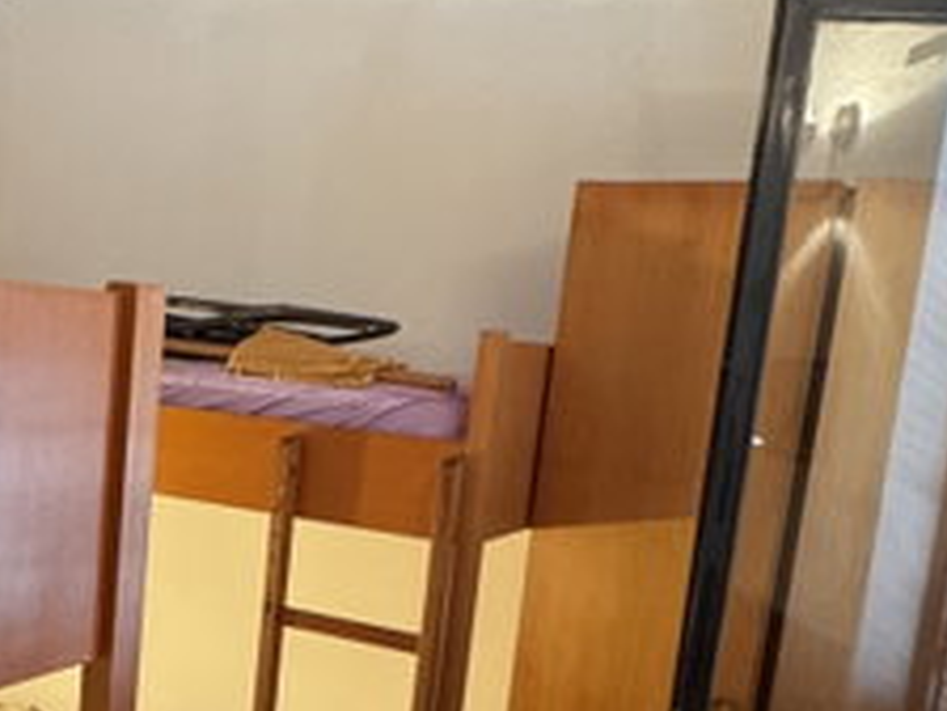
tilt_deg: -10.3
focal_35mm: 48
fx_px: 1313
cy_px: 584
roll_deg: -5.1
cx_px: 233
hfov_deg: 38.6
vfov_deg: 29.5
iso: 640
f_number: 2.2
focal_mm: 2.22
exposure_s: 1/50
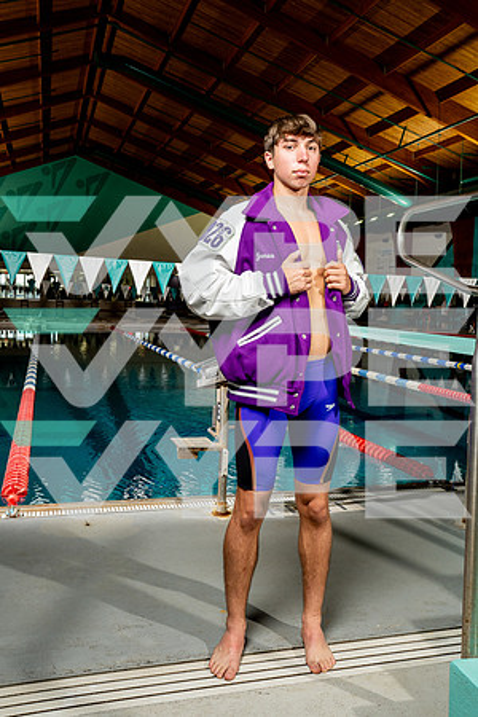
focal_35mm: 34
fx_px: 677
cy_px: 358
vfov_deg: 55.8
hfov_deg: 38.9
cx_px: 239
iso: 640
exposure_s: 1/250
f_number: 6.3
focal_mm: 34
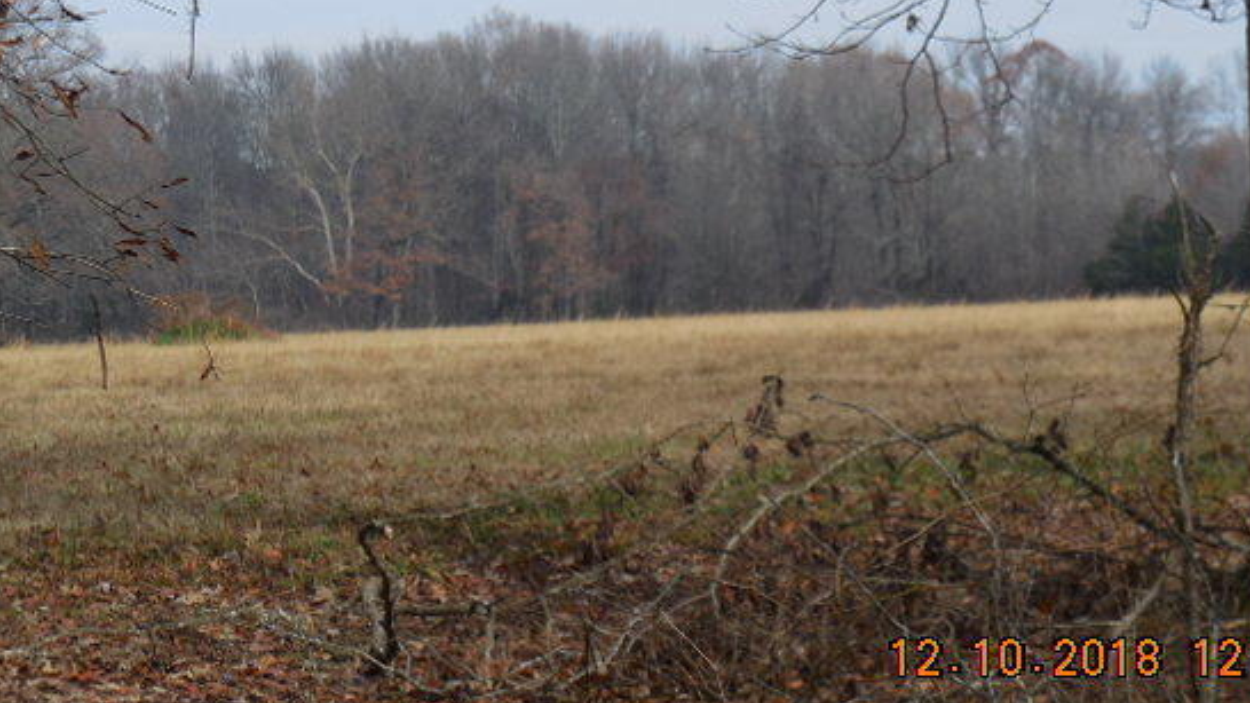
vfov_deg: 7.5
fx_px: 5336
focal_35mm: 161
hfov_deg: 13.4
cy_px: 215
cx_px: 655
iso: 125
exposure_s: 1/640
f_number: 5
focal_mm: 22.4
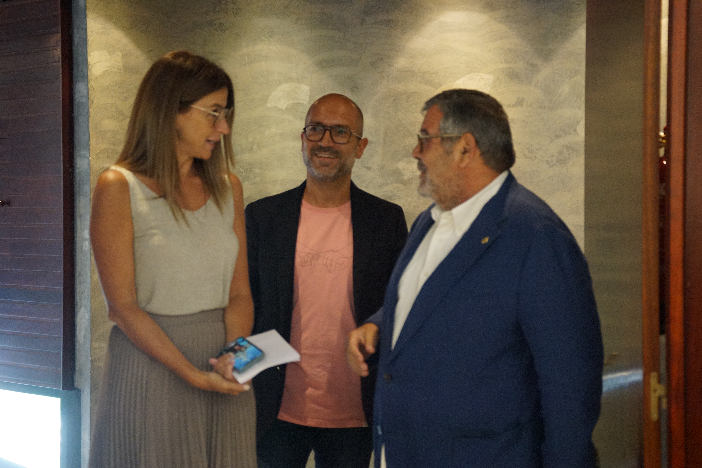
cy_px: 234
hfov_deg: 22.6
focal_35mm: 90
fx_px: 1755
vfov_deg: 15.2
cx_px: 351
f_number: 5
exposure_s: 1/125
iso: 6400
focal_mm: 90
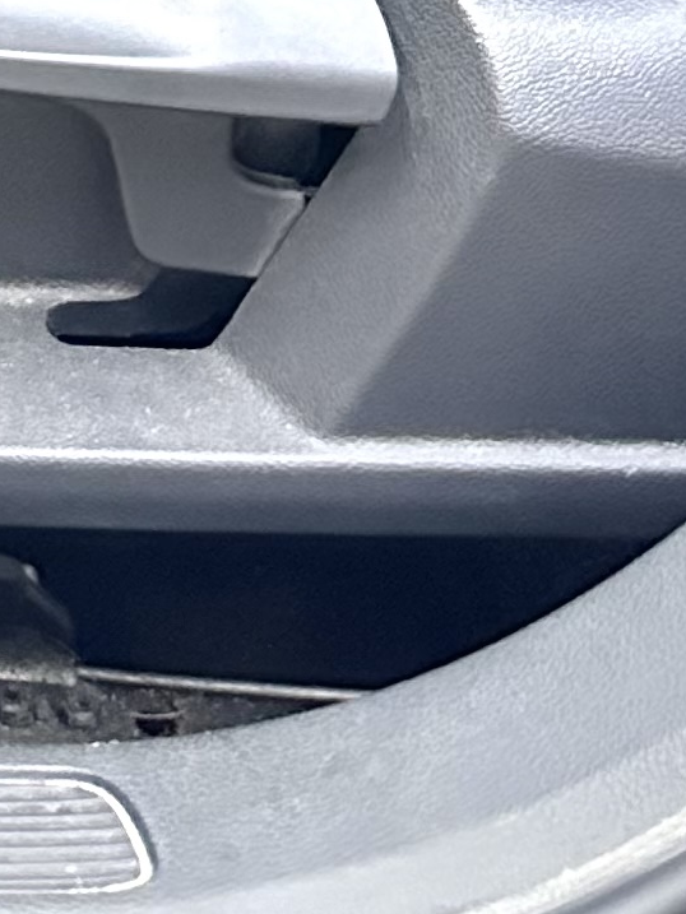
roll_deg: -0.9
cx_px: -492
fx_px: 3566
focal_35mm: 135
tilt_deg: -5.8
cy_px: -1554
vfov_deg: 11.1
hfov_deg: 10.4
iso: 1000
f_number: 1.78
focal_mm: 6.86
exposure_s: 1/25
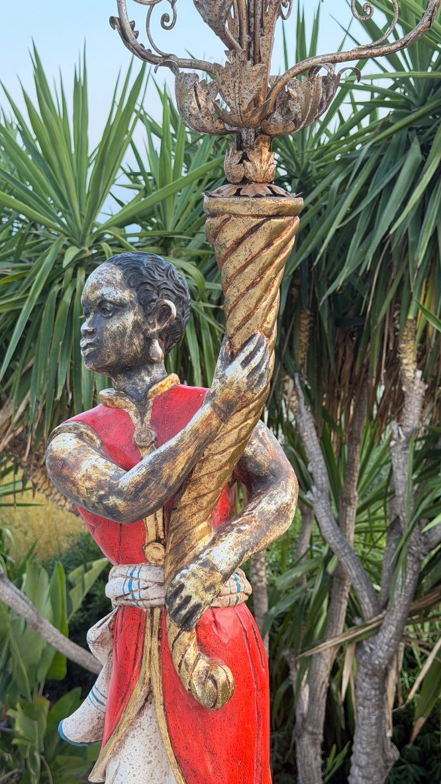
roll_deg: -0.1
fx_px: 1102
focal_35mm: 53
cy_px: 391
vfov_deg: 39.2
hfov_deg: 22.6
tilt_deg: -9.3
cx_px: 197
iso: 64
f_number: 1.78
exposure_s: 1/179
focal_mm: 6.76
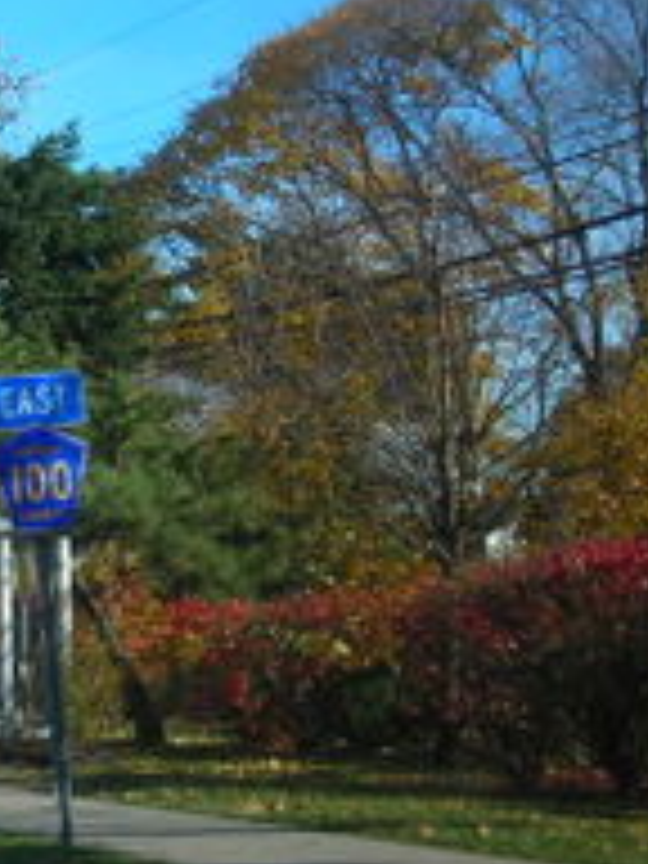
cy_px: 360
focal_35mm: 95
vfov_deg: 20.6
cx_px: -158
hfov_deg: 15.0
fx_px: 2371
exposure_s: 1/360
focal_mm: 6.3
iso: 50
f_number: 3.2
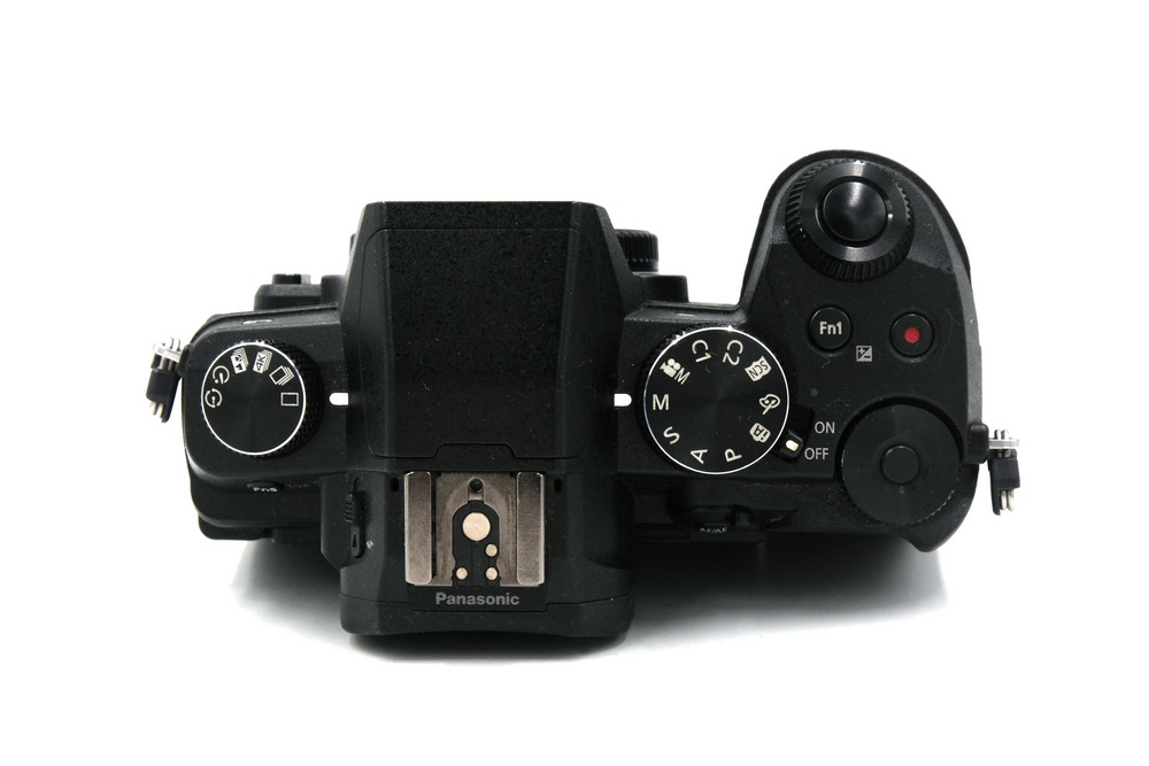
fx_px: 2202
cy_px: 383
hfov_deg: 29.2
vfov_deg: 19.7
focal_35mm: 69
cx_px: 574
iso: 800
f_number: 16
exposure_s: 1/125
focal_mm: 46.3
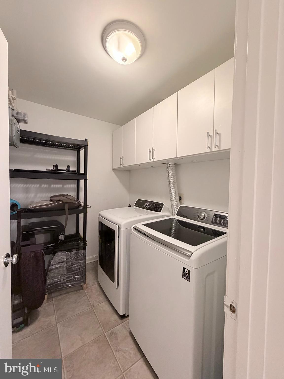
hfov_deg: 85.7
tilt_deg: -1.4
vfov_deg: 102.1
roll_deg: -1.3
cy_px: 190
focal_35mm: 14
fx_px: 153
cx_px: 142
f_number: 2.2
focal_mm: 2.22
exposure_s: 1/60
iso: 500
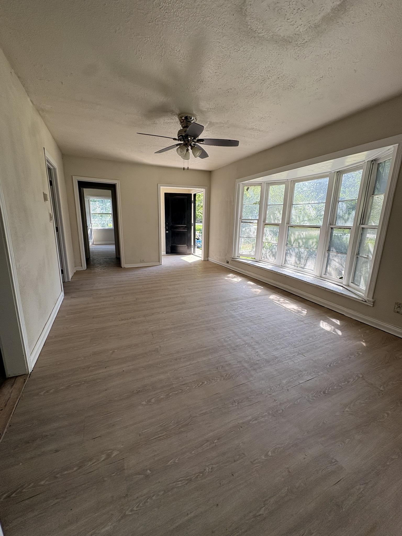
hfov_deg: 85.7
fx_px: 217
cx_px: 201
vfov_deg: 102.1
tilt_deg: -10.9
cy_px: 268
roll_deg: -1.5
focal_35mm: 14
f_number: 2.2
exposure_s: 1/160
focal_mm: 2.22
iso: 64
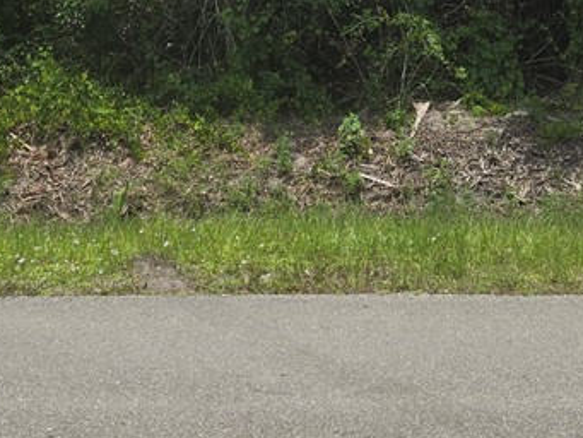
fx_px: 1163
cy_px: -164
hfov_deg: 28.1
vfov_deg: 19.3
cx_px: 332
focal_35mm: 69
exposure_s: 1/7939
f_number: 1.4
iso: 50
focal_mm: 6.5
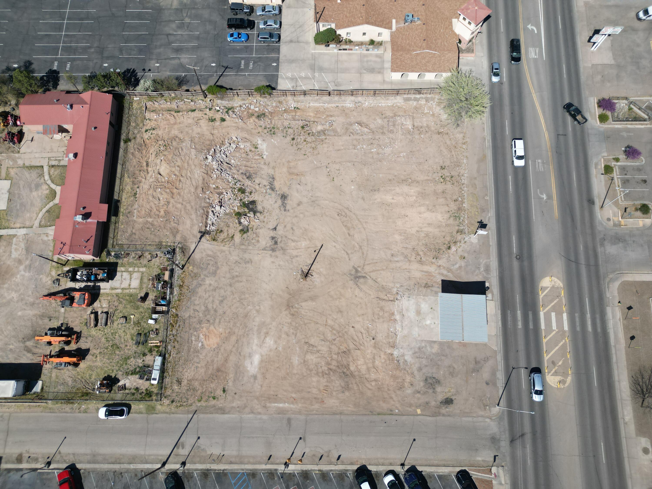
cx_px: 326
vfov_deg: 56.8
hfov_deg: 71.6
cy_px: 244
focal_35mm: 24
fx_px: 452
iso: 110
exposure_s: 1/3200
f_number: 1.7
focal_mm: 6.72
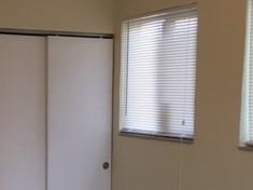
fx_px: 577
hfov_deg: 24.3
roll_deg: -1.2
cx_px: 43
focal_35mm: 79
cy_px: 164
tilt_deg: -4.6
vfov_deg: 18.4
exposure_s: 1/30
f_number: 2.2
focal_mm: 4.15
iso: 25
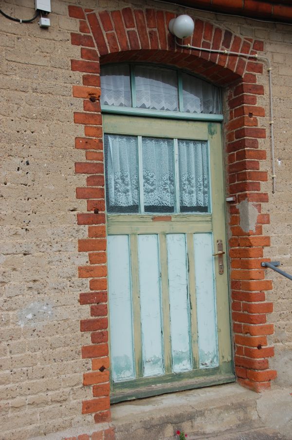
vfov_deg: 41.1
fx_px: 585
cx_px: 146
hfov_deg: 28.0
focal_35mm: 48
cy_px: 220
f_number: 8
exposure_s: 1/250
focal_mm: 32
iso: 200
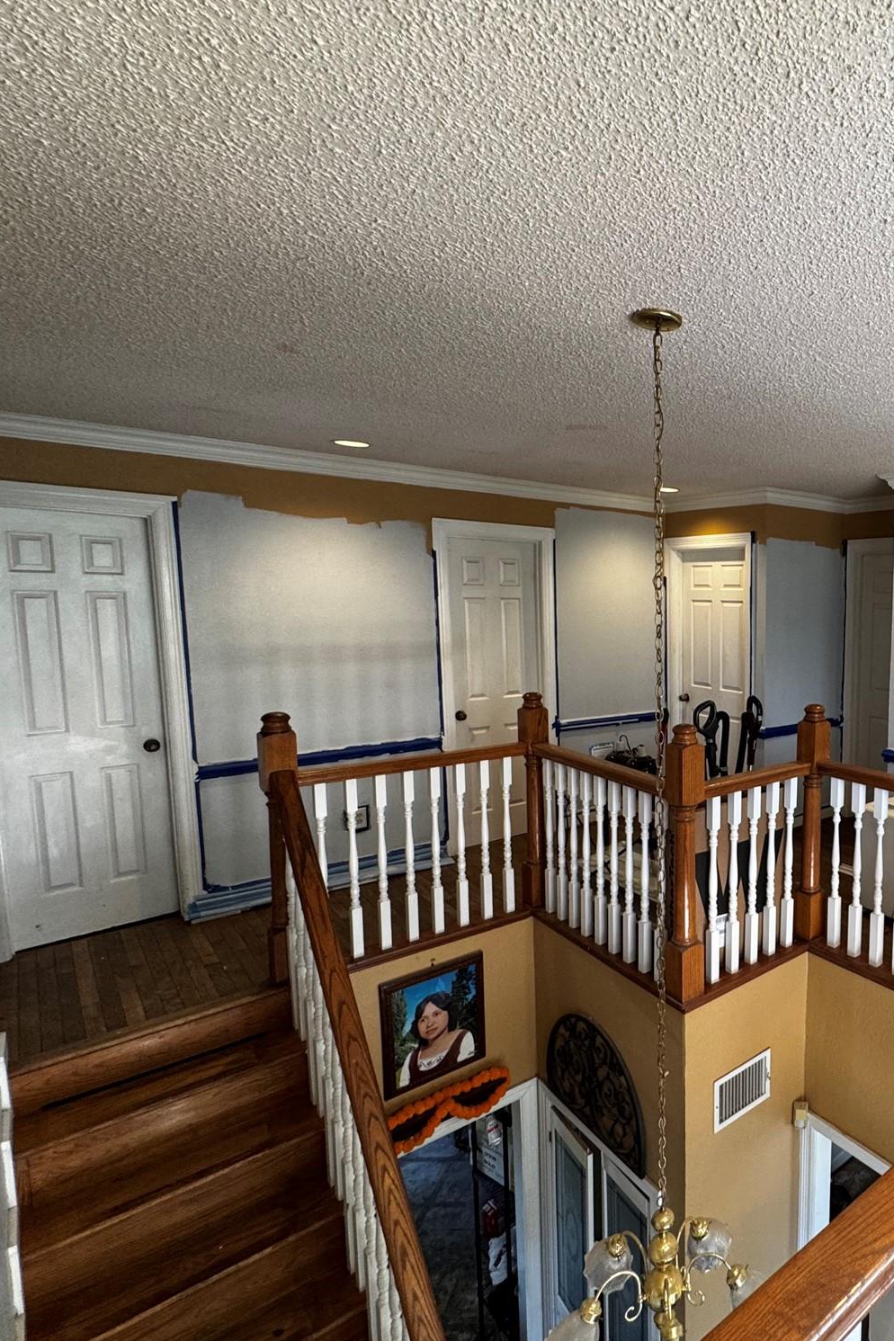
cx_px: 796
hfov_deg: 54.4
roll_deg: -1.2
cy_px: 688
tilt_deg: -7.6
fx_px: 745
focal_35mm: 20
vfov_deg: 84.0
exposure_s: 1/60
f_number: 2.2
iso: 200
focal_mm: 2.22
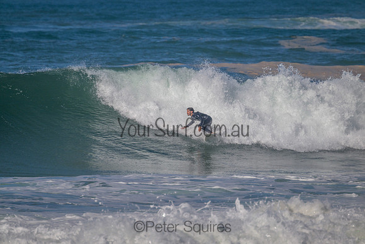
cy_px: 122
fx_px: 8113
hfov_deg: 2.6
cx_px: 182
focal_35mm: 800
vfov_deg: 1.7
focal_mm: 800
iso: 450
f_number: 11
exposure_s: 1/2000
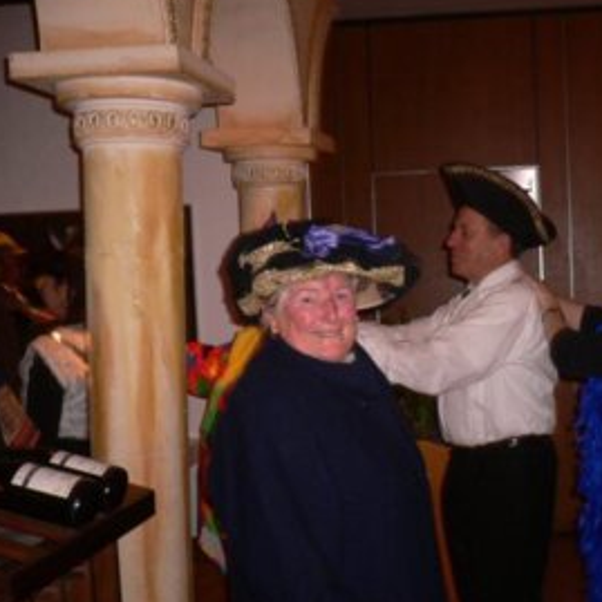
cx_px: 434
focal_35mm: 46
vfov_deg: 36.8
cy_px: 302
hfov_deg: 36.1
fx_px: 905
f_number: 2.8
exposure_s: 1/8
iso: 100
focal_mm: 5.8
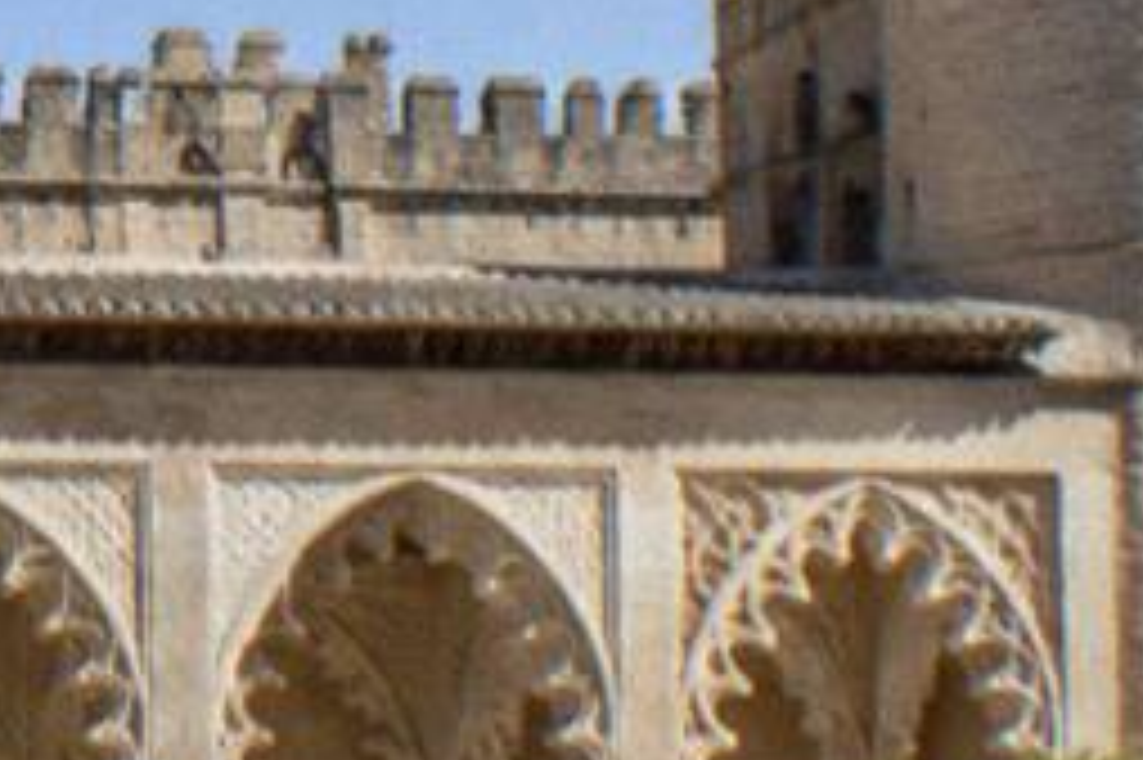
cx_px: -171
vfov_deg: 3.3
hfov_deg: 5.0
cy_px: 805
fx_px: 13104
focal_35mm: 413
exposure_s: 1/160
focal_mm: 105
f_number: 9
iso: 400
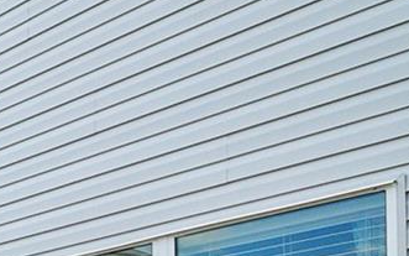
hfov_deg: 18.3
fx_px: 825
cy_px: 467
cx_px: -413
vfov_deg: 15.2
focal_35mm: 74
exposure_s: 1/500
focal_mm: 10
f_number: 4.5
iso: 200
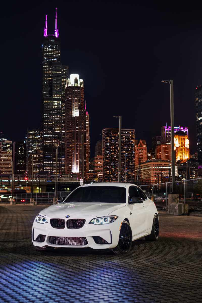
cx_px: 101
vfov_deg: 39.6
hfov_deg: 27.0
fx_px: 421
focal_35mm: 50
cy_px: 152
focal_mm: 50
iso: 50
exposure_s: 1/3
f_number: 1.8
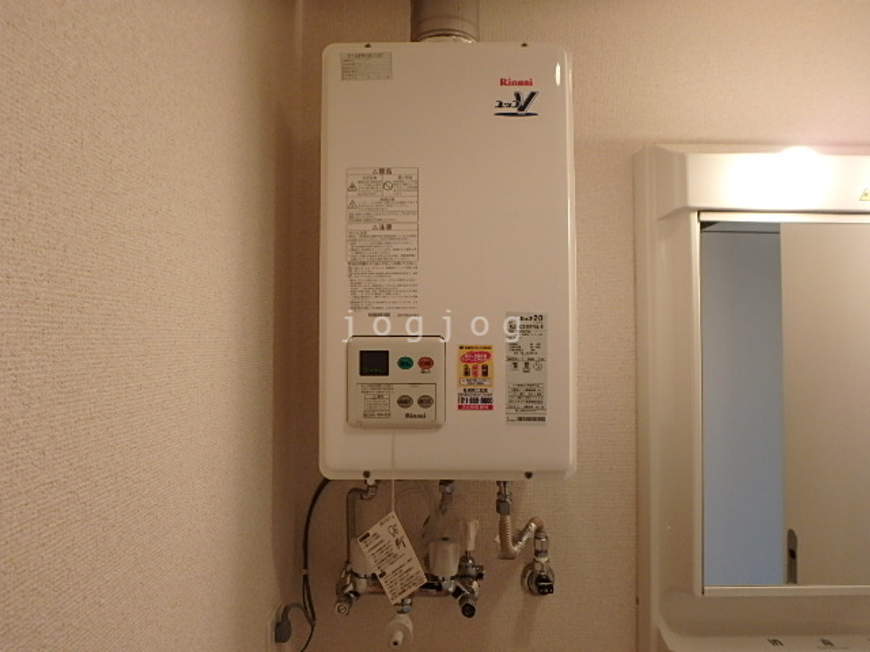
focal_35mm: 21
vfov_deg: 63.4
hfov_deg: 79.0
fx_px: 528
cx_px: 435
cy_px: 326
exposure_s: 1/80
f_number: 3.5
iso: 250
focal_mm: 3.7
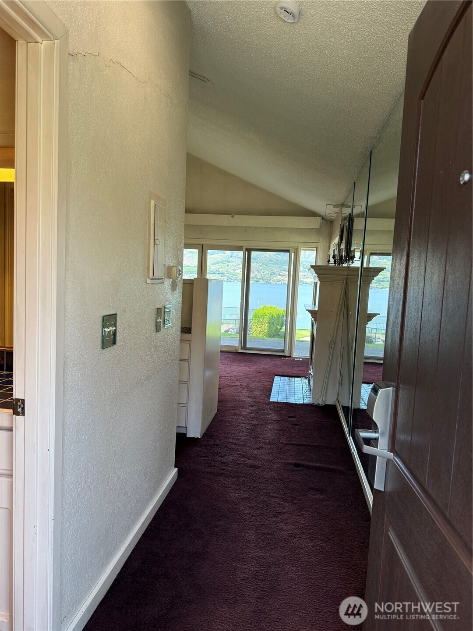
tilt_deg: -3.1
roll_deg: -3.0
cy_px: 316
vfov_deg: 71.6
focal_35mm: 24
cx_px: 236
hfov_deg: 56.8
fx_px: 437
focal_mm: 6.76
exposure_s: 1/240
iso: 125
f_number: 1.78
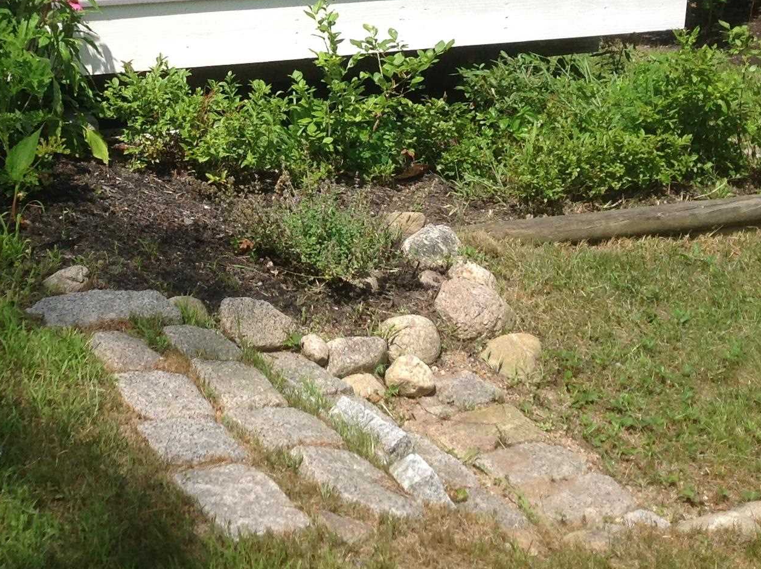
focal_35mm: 72
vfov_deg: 19.8
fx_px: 1580
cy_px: 15
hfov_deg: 26.5
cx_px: 147
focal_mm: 4.28
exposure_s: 1/1439
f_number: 2.4
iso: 50
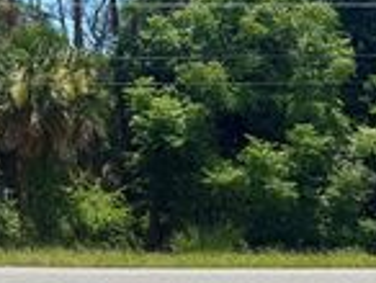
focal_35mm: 82
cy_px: 22
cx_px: -155
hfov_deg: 20.9
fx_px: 892
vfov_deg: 17.7
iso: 80
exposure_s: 1/4167
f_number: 1.78
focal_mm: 6.76
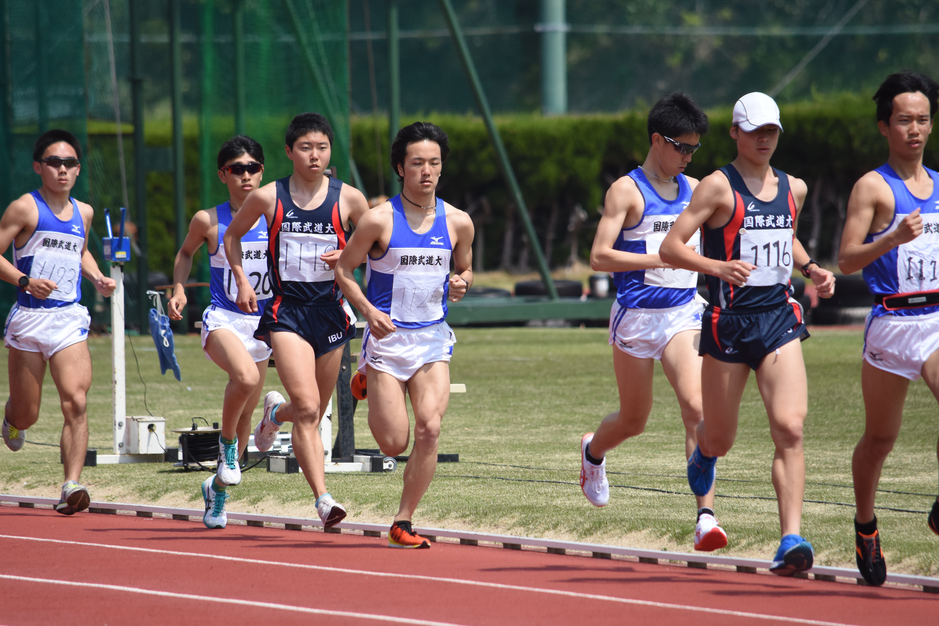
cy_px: 313
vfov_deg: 3.1
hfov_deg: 4.6
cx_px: 470
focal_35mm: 450
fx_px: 11737
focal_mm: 300
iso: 640
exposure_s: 1/3200
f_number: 7.1
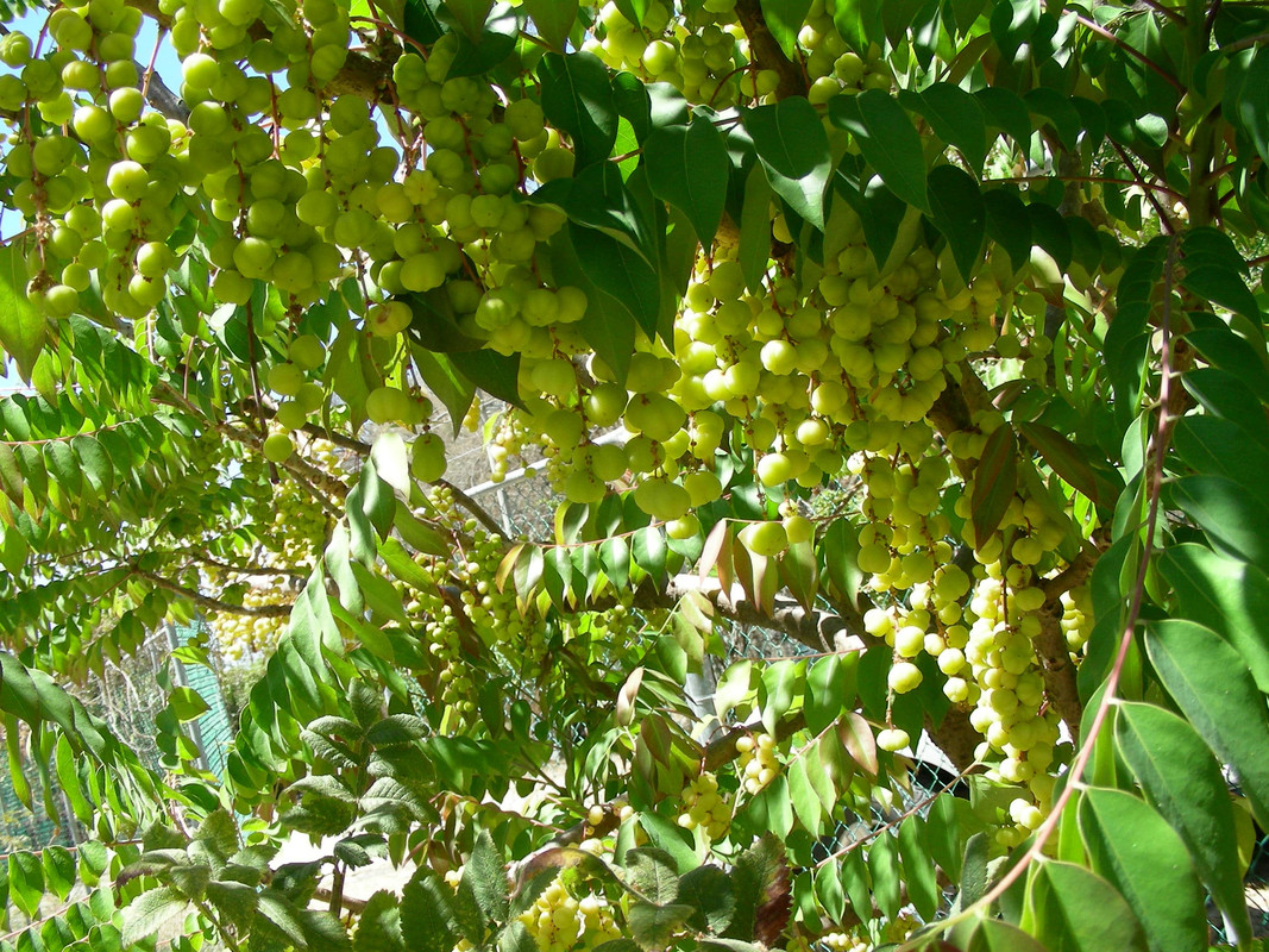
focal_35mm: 38
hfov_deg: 49.0
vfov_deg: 37.7
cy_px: 476
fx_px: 1393
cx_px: 634
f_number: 4
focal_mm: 6.3
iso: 50
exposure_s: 1/230
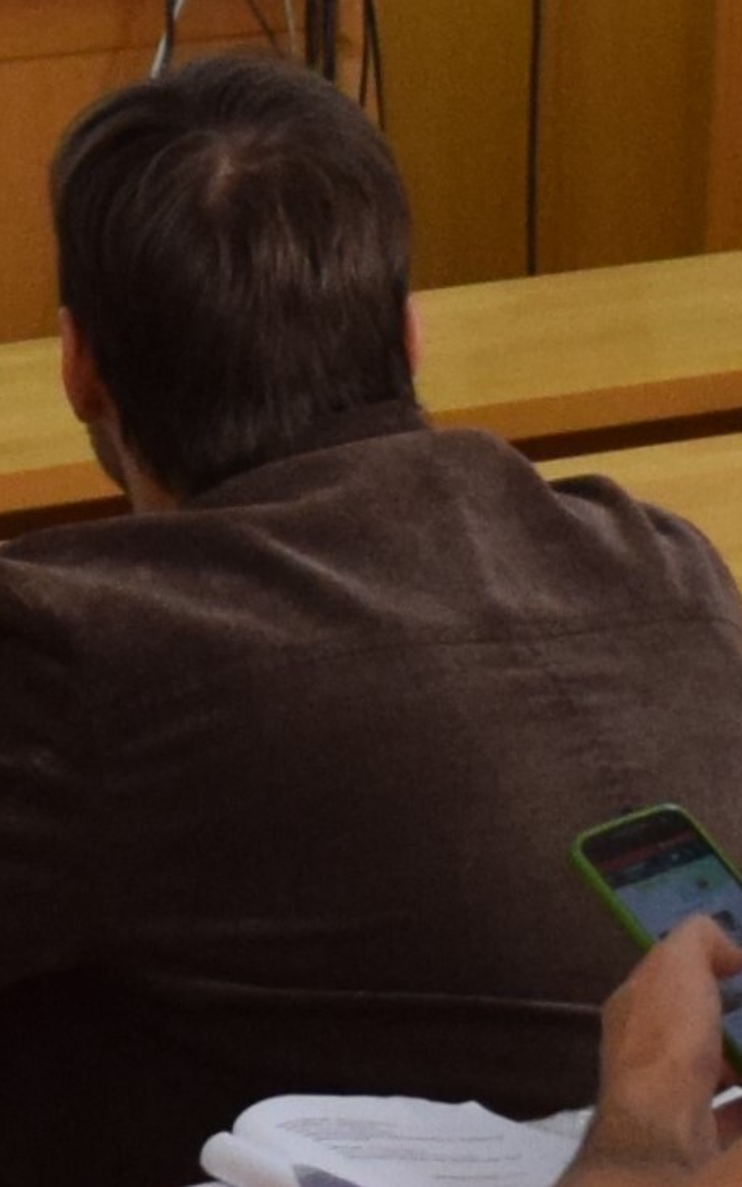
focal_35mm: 378
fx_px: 12235
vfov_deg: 5.5
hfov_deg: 3.5
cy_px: 69
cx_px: -605
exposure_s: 1/60
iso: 720
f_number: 4.2
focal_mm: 31
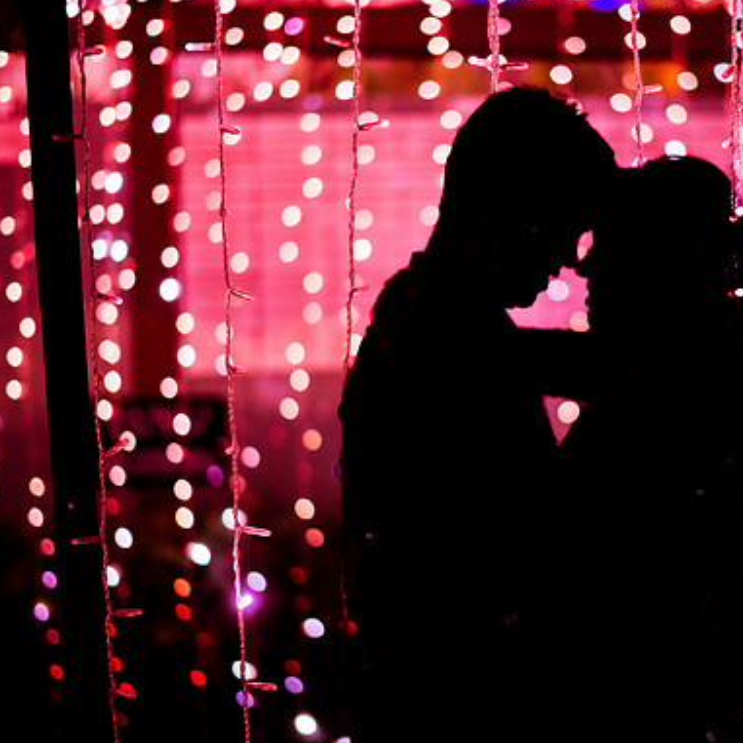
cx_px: 523
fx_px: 1821
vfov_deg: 23.1
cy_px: 368
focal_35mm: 75
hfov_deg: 22.9
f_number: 1.4
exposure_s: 1/320
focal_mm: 58
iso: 2500
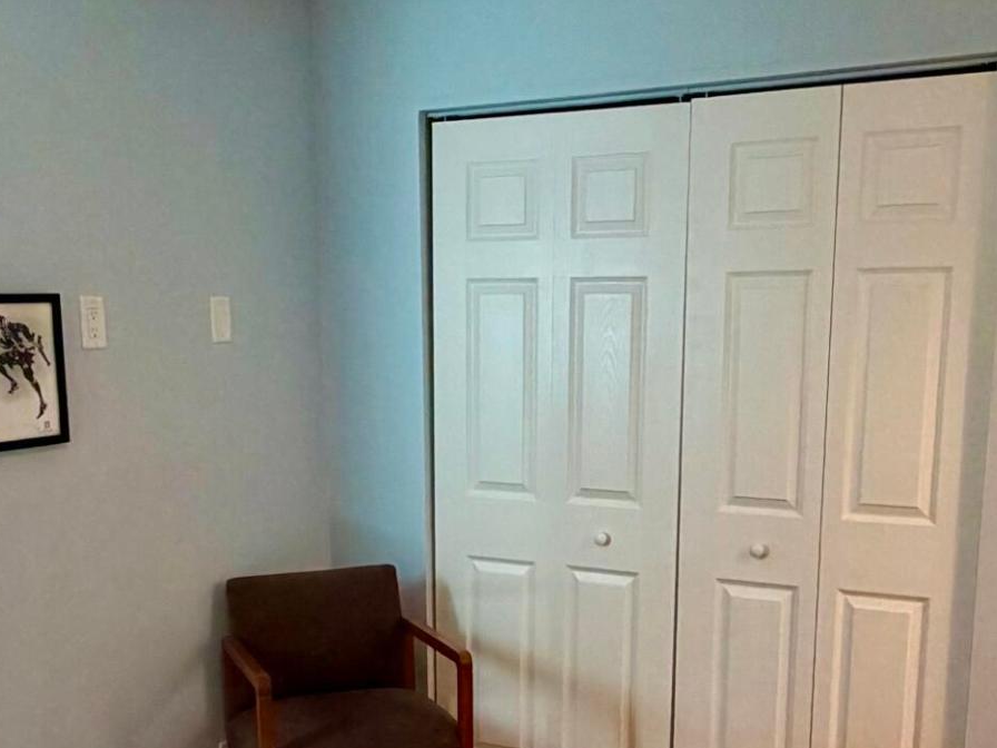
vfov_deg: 31.5
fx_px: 1296
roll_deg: +1.2
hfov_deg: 42.1
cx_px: 483
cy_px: 578
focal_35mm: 45
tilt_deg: -11.5
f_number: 2.2
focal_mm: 2.22
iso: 250
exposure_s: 1/60
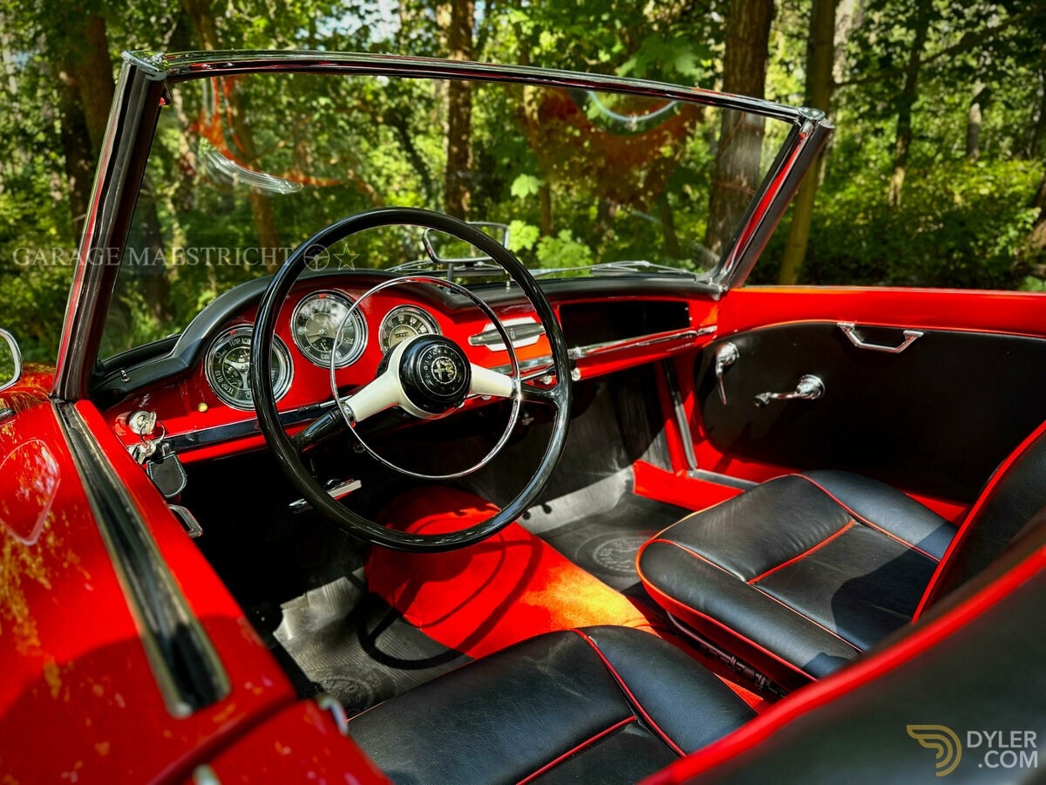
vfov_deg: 56.8
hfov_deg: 71.6
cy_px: 392
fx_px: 725
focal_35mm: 24
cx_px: 523
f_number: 1.78
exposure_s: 1/121
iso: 64
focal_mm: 6.86
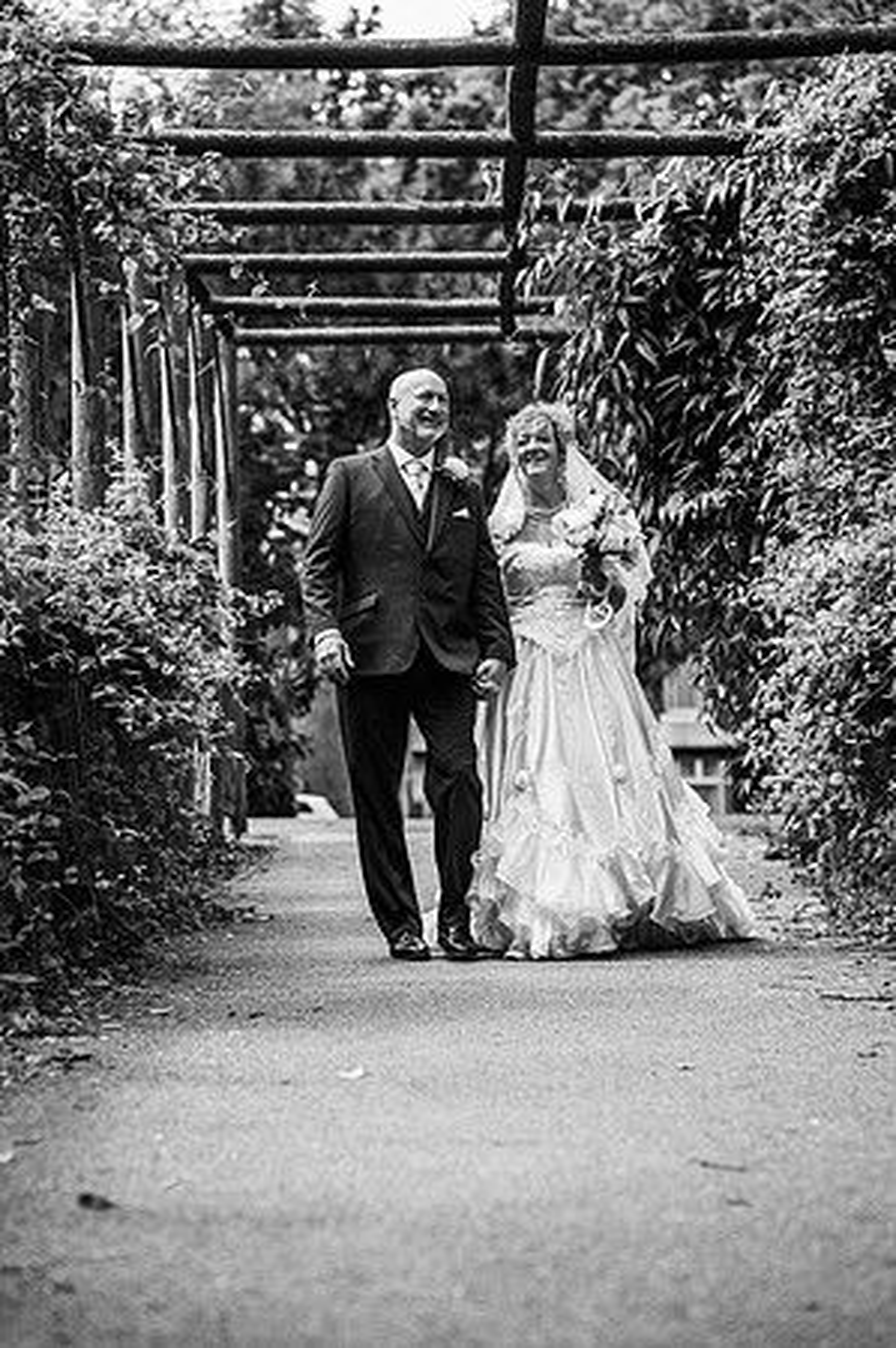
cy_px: 674
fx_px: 3180
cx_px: 448
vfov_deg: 23.9
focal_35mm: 85
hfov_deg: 16.0
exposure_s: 1/800
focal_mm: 85
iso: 100
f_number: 2.8
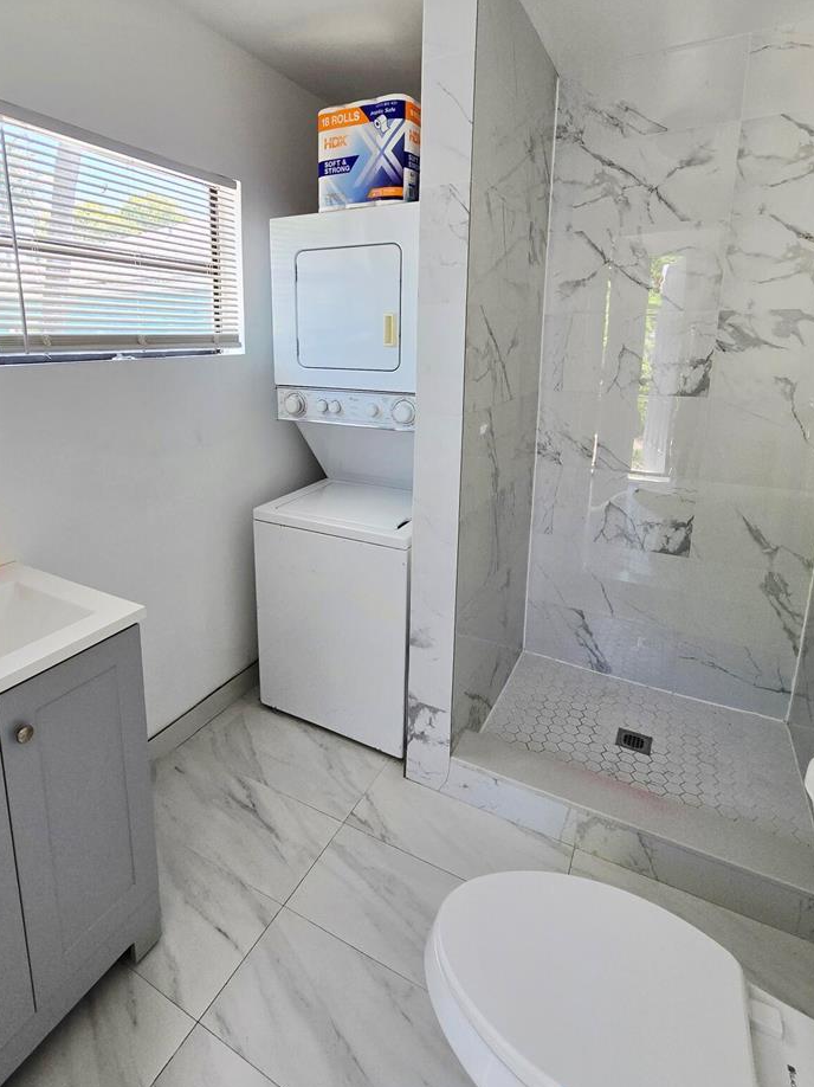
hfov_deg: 74.3
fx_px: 533
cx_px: 348
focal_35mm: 17
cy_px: 458
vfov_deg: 90.3
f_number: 2.2
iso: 80
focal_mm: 2.2
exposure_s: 1/120
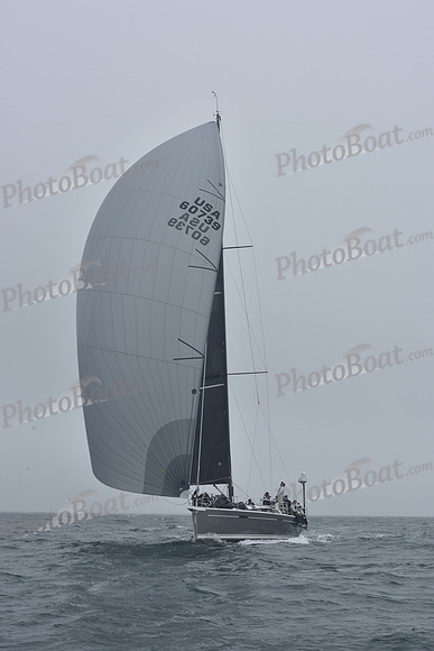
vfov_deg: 28.8
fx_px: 1265
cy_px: 326
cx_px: 217
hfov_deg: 19.5
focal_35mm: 70
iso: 250
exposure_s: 1/800
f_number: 11
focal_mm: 70
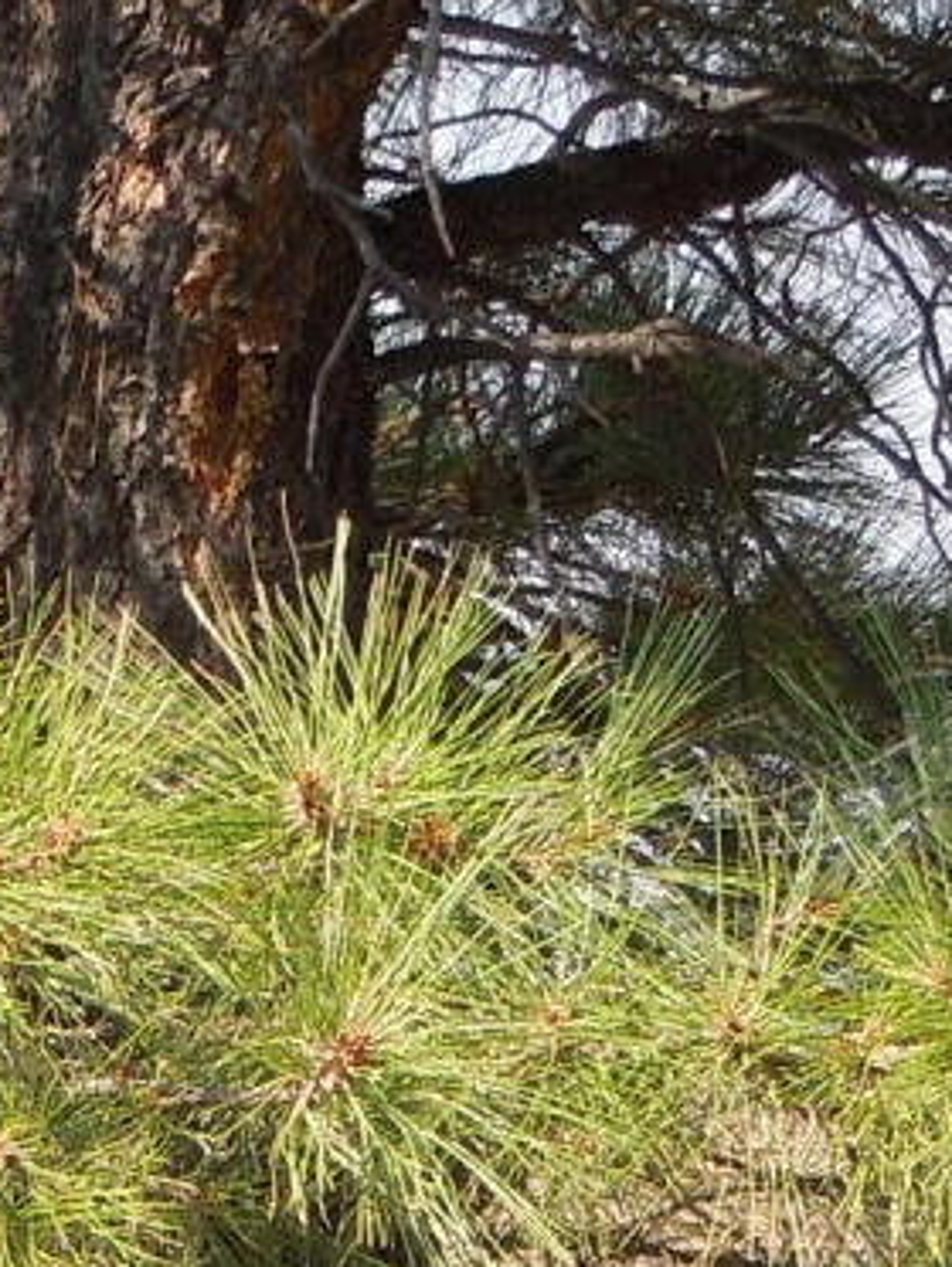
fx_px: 13560
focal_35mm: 370
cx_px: -1414
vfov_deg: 5.3
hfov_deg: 3.9
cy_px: 2466
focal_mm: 12.5
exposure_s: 1/250
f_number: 4.4
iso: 100
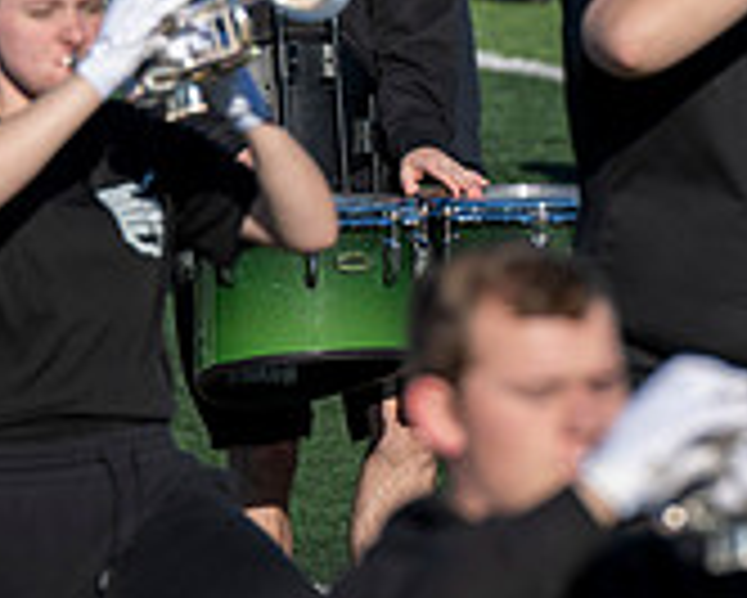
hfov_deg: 2.9
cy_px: -250
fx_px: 14534
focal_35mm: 657
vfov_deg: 2.4
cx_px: 909
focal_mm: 200
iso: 160
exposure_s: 1/2000
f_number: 4
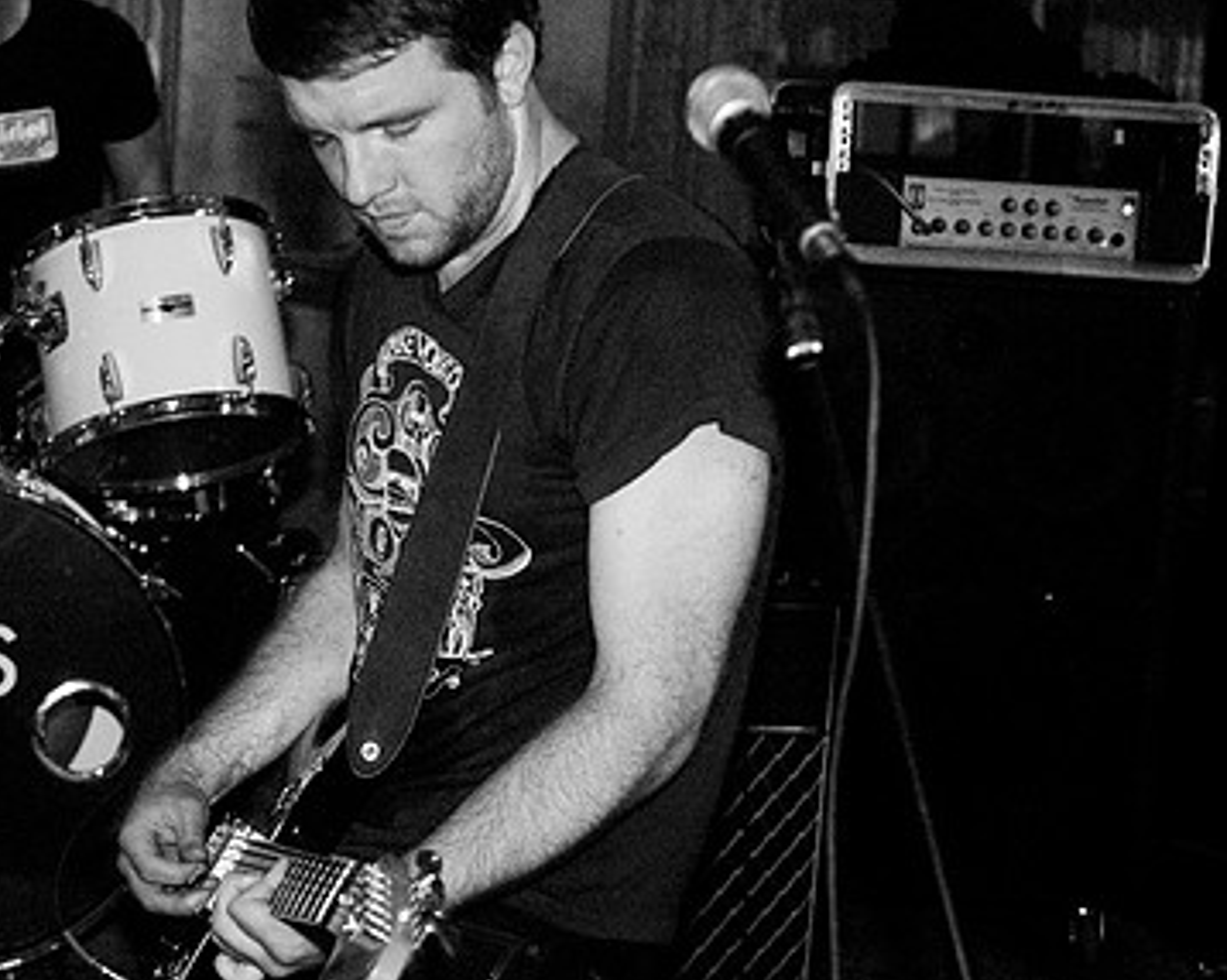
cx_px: 363
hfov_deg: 23.8
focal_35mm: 80
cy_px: 459
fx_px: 2895
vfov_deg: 19.2
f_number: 2.8
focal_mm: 35
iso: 1600
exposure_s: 1/25
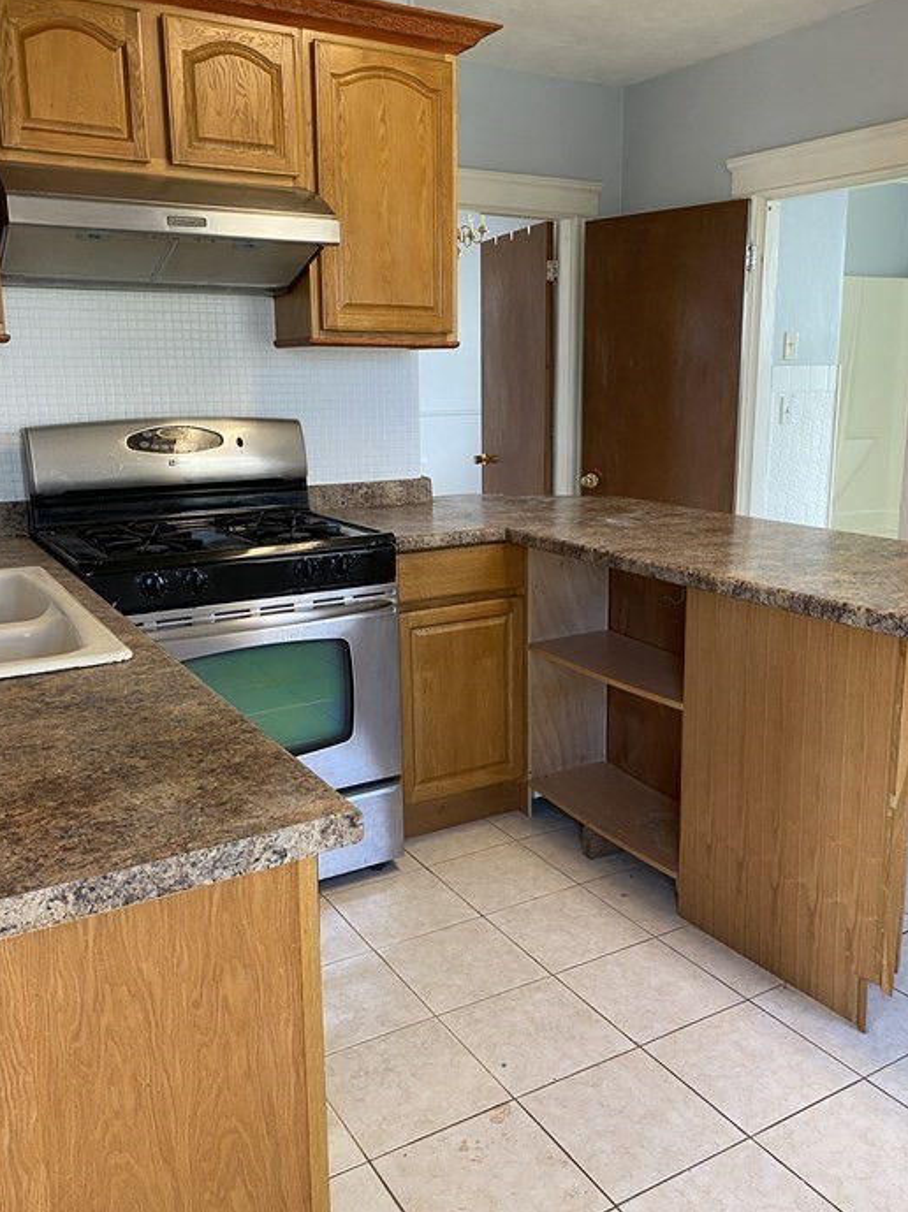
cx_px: 461
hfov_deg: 48.2
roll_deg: +0.0
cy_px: 623
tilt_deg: -12.2
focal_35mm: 29
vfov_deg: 61.7
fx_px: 1015
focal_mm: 4.25
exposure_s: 1/60
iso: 80
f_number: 1.8
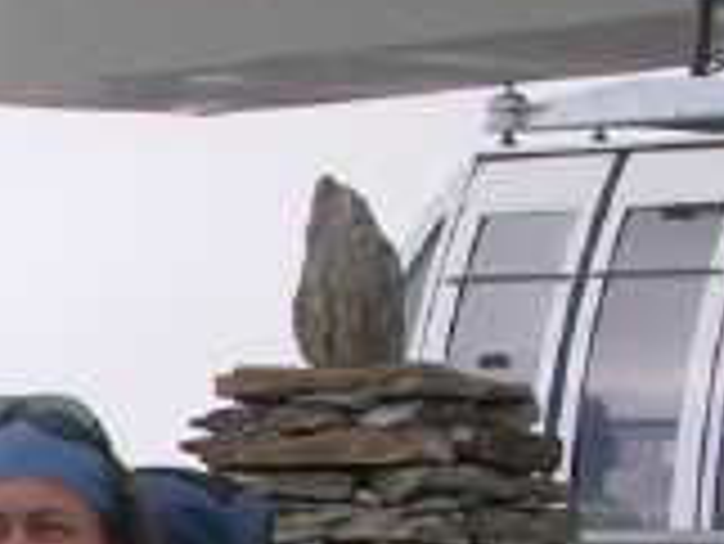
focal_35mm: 223
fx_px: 4668
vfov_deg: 6.5
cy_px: 1016
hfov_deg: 8.3
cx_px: -872
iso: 50
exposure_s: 1/224
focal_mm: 8.9
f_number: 5.6
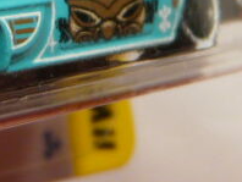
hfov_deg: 6.5
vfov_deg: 4.9
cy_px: -79
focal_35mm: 300
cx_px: -86
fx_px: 2100
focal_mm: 10.2
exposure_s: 1/50
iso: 100
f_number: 3.2
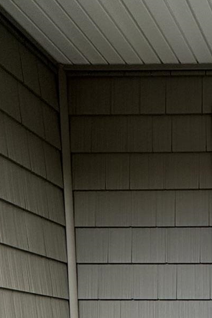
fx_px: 441
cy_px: 388
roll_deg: -0.1
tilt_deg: -5.1
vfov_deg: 32.3
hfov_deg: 21.3
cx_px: 344
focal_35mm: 50
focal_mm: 2.22
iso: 40
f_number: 2.2
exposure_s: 1/264
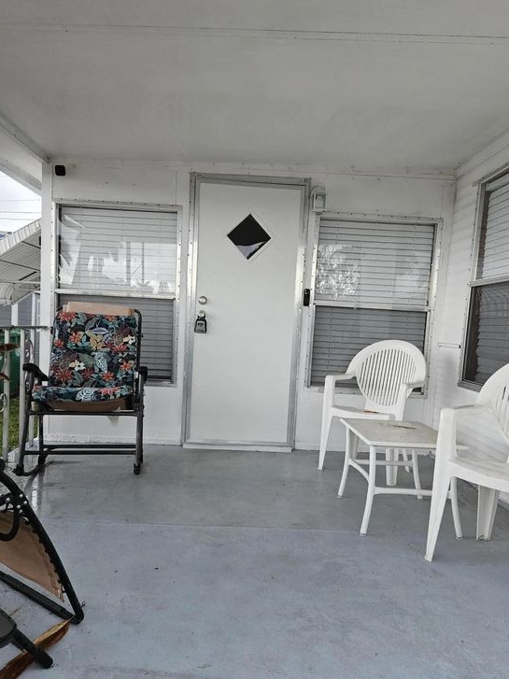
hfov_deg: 51.3
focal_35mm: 27
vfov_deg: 65.2
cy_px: 371
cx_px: 258
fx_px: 530
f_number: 1.8
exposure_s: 1/207
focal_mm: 5.4
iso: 50
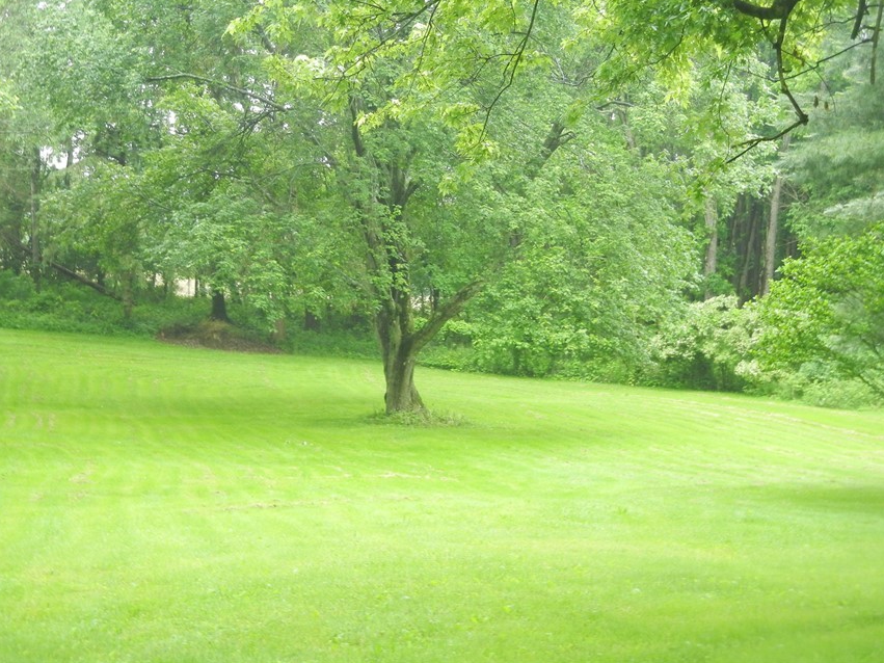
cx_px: 381
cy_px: 266
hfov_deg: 27.4
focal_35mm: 71
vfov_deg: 20.7
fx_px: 1813
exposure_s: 1/30
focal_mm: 10.6
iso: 307
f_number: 4
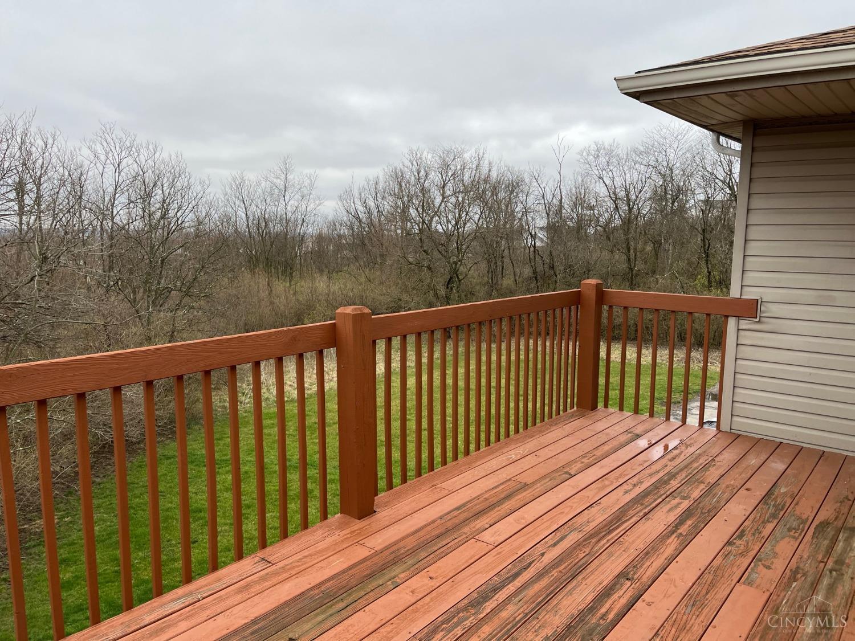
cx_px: 428
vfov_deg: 53.1
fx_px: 642
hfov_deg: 67.3
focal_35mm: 26
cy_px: 320
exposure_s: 1/595
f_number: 1.6
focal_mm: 5.1
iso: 50
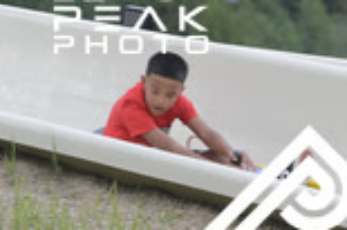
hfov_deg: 4.1
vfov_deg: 2.7
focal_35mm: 503
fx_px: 4843
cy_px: 191
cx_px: 289
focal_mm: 195
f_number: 6.3
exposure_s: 1/640
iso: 900
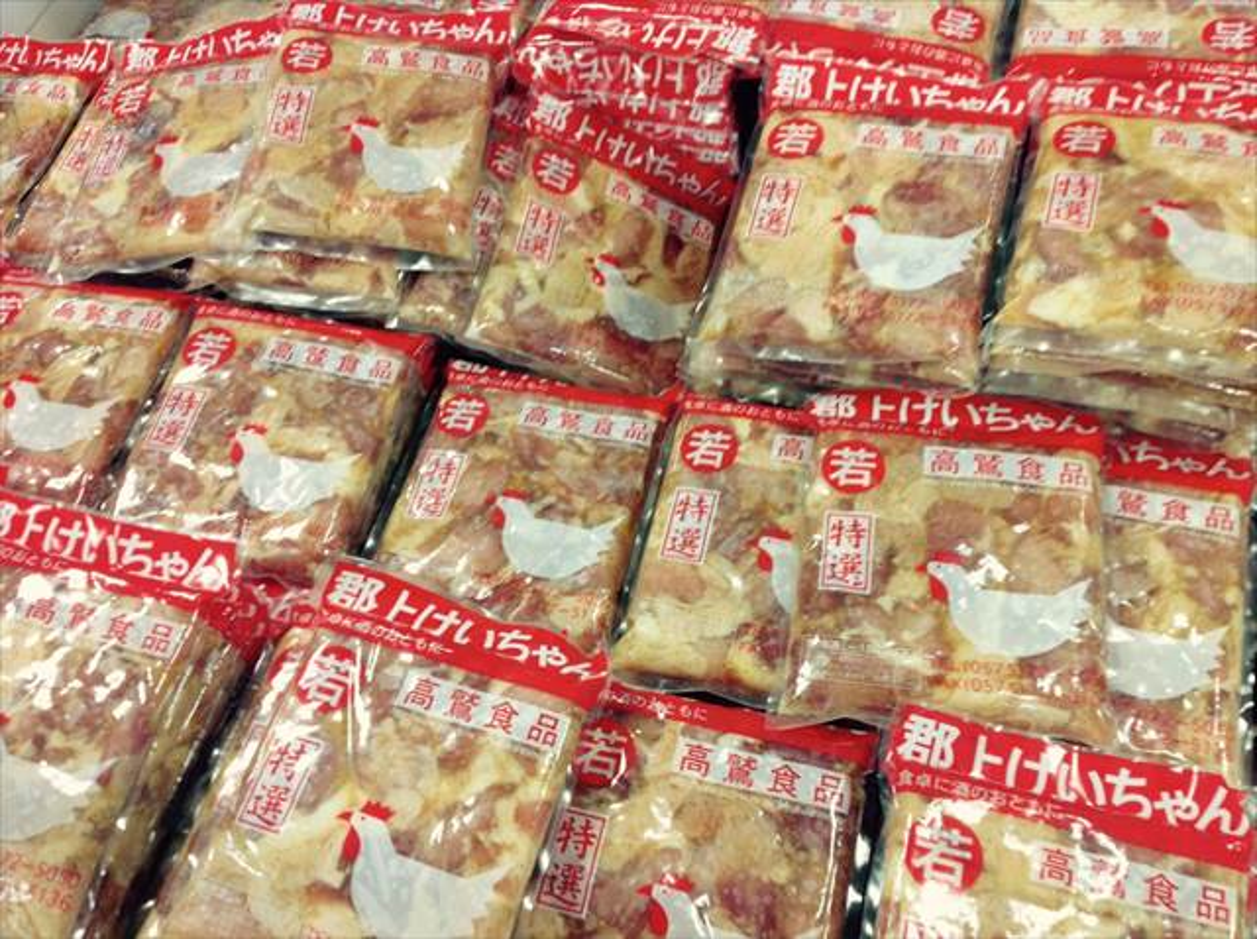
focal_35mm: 35
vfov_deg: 40.6
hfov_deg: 52.7
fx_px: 1269
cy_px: 470
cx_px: 628
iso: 50
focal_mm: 4.28
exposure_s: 1/30
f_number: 2.4
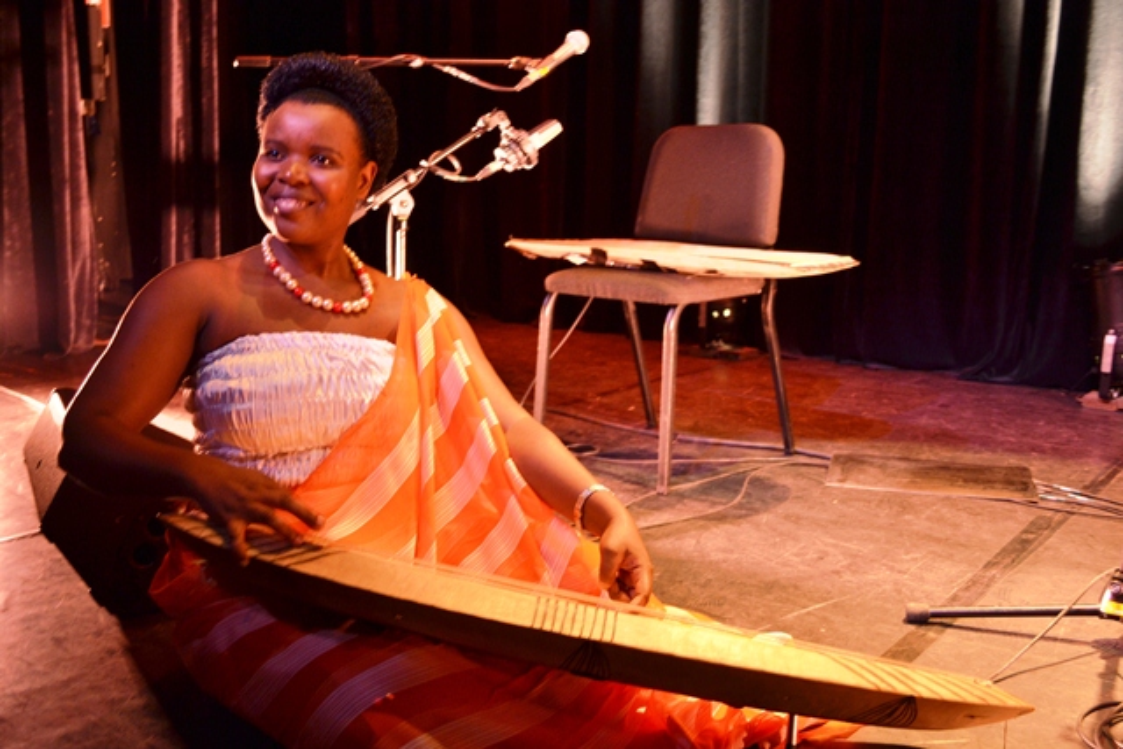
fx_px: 1123
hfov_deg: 53.1
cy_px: 374
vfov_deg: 36.9
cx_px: 562
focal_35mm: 36
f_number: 4
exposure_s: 1/15
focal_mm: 24
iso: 400
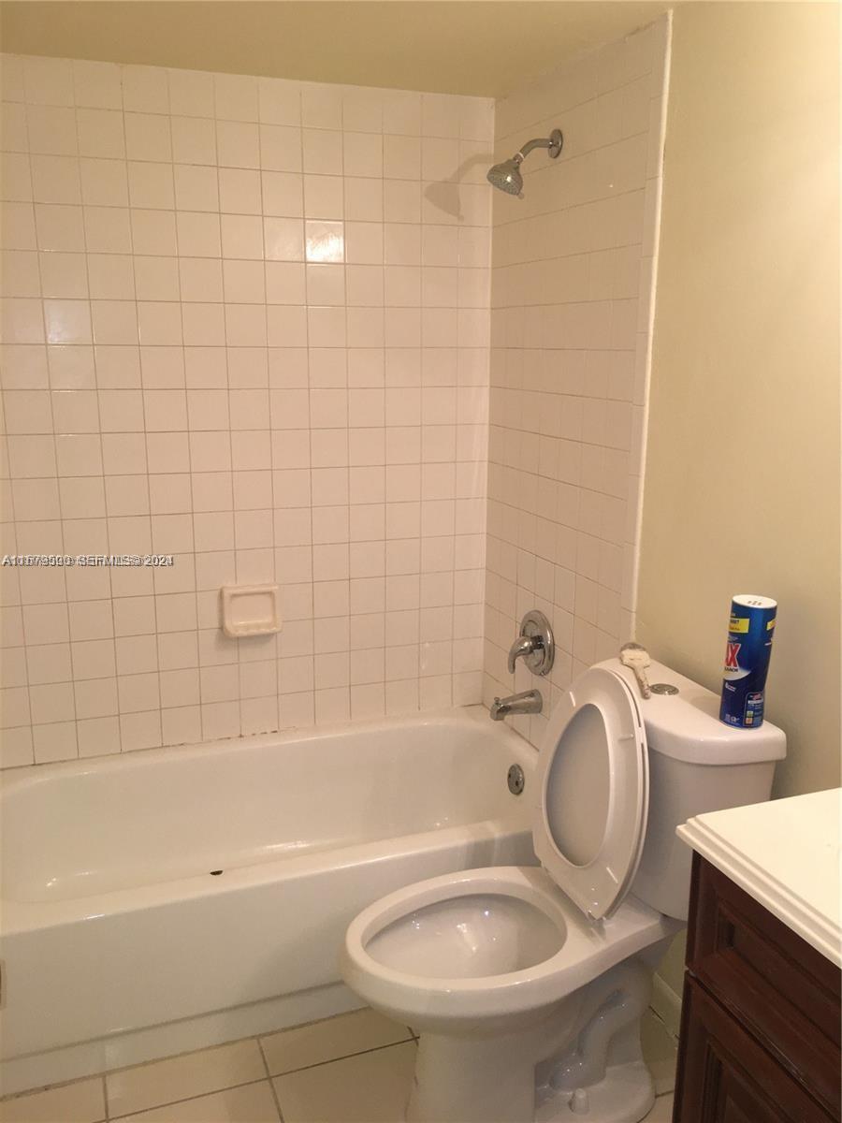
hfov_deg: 48.2
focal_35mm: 29
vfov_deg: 61.7
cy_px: 562
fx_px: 941
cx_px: 421
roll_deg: +0.4
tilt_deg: -13.6
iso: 50
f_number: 2.2
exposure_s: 1/30
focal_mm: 4.15
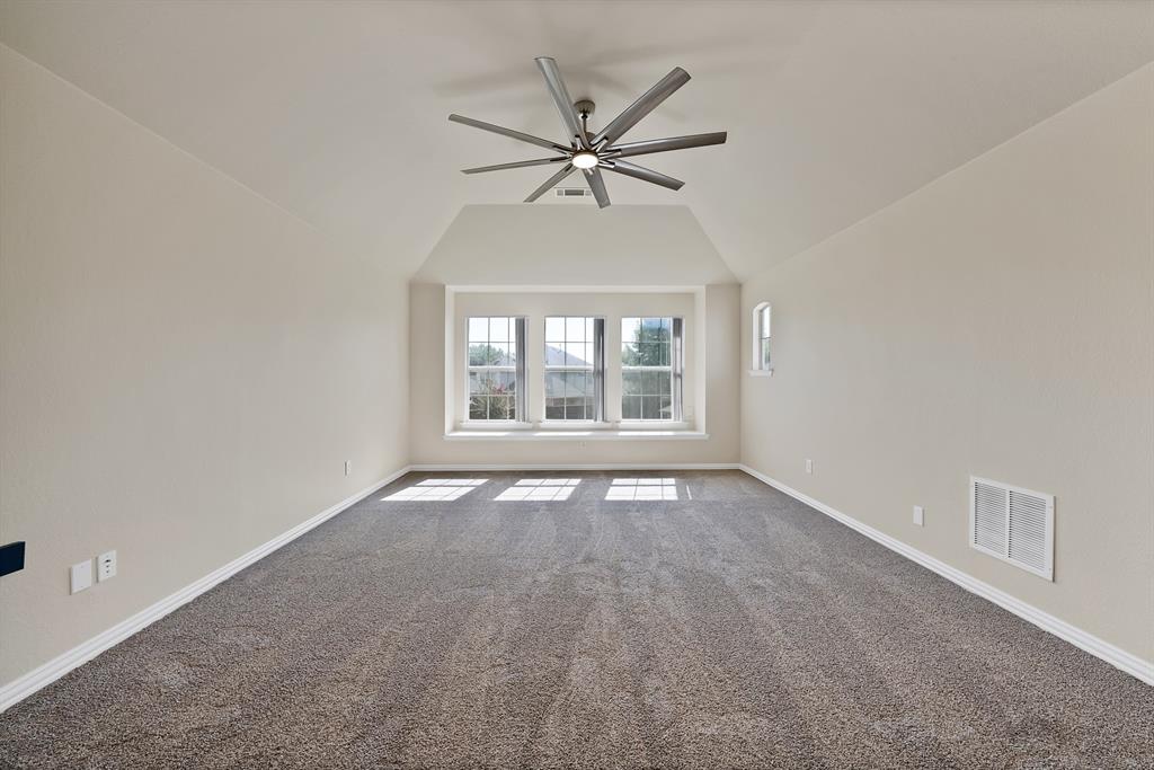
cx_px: 577
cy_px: 385
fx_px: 385
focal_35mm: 12
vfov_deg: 90.0
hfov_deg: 112.6
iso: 640
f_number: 9
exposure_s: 1/30
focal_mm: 12
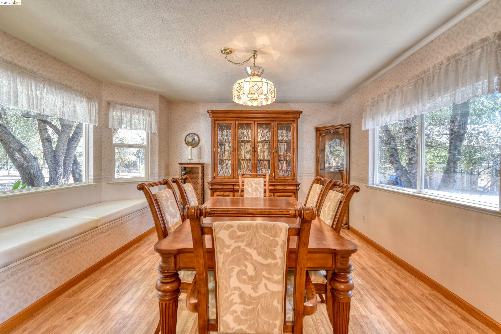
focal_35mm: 15
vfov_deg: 77.3
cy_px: 167
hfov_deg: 100.4
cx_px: 250
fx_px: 209
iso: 400
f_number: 11
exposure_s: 1/5
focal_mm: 15
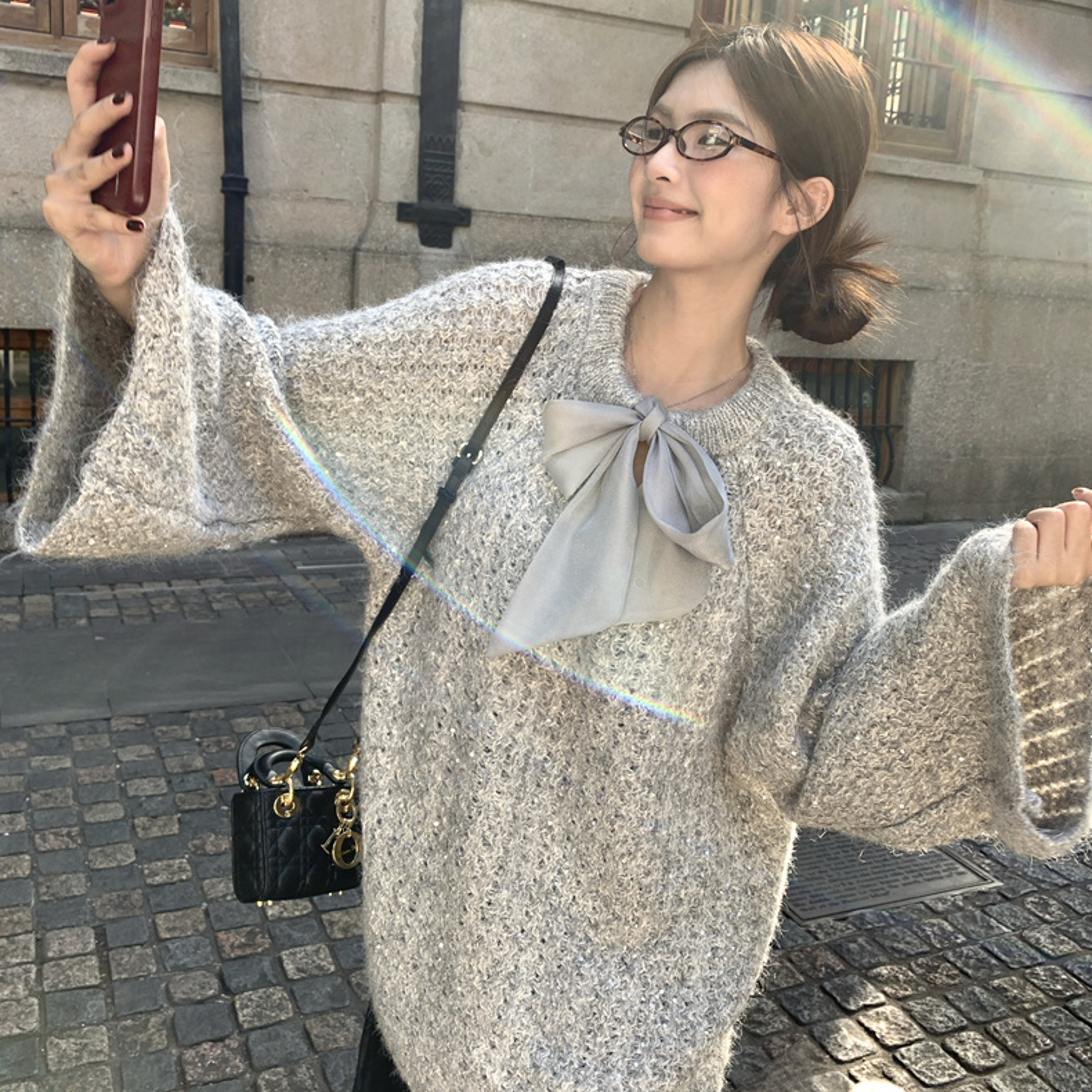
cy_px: 506
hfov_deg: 52.5
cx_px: 547
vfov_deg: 52.5
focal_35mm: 31
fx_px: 1106
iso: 25
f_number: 1.8
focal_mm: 4.25
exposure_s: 1/239
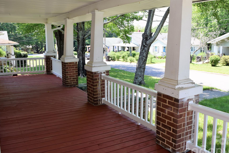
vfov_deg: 41.1
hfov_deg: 58.5
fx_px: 204
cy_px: 71
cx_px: 128
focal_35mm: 32
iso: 100
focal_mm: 18
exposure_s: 1/80
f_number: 5.6
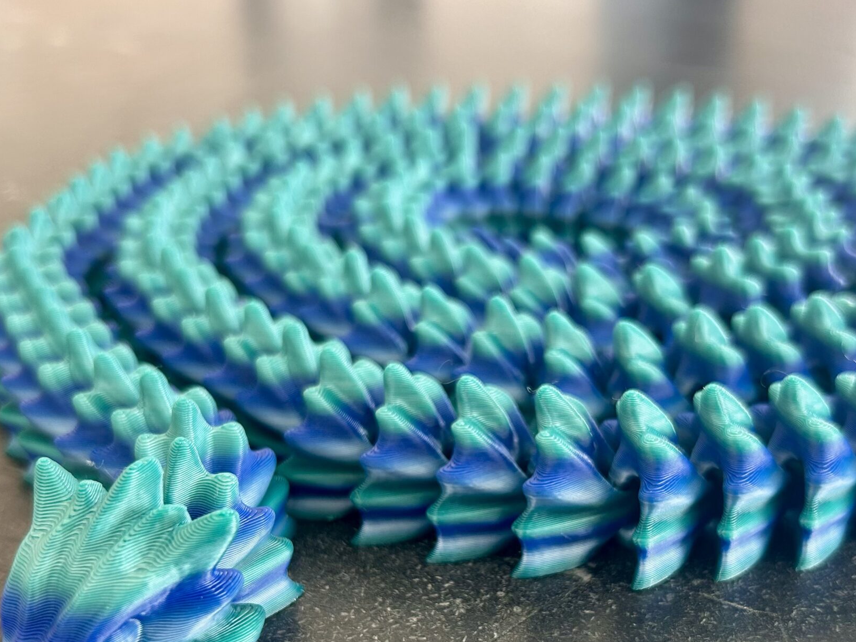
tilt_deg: -32.3
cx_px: 487
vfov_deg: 34.3
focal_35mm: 41
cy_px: 495
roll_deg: +0.2
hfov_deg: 45.6
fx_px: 1014
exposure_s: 1/121
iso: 80
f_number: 1.5
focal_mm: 5.7
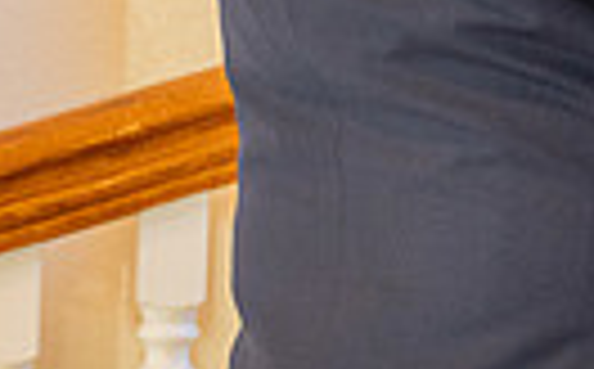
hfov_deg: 7.5
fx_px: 4428
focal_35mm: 274
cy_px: -340
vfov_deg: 4.7
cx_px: 932
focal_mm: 61
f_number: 2.8
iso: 1000
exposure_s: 1/100
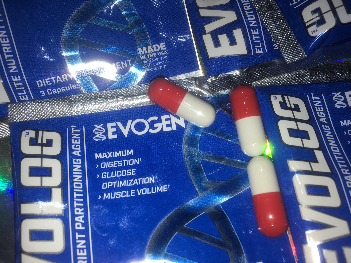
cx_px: 176
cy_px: 132
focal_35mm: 29
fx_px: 294
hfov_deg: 61.7
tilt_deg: -74.6
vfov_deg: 48.2
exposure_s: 1/346
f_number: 2.2
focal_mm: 4.15
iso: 25
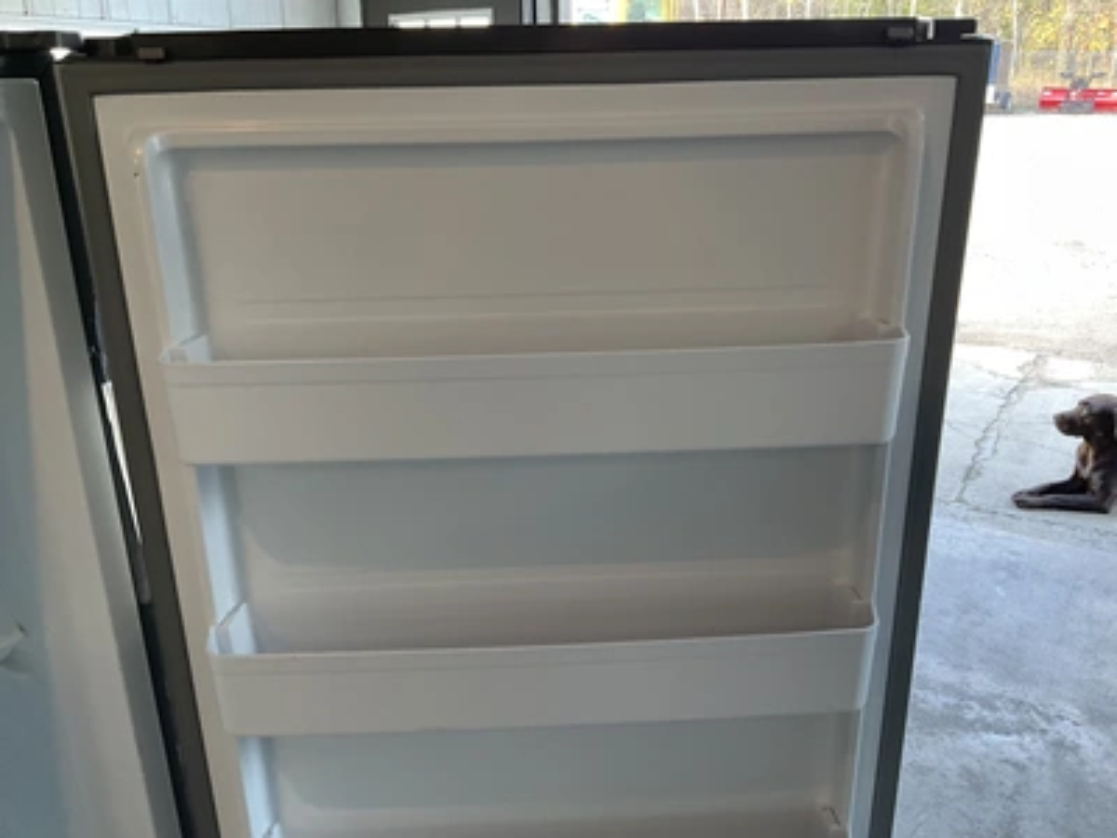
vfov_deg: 48.2
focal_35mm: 29
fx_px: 936
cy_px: 419
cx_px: 558
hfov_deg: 61.7
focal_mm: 3
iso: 80
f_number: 1.8
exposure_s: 1/60
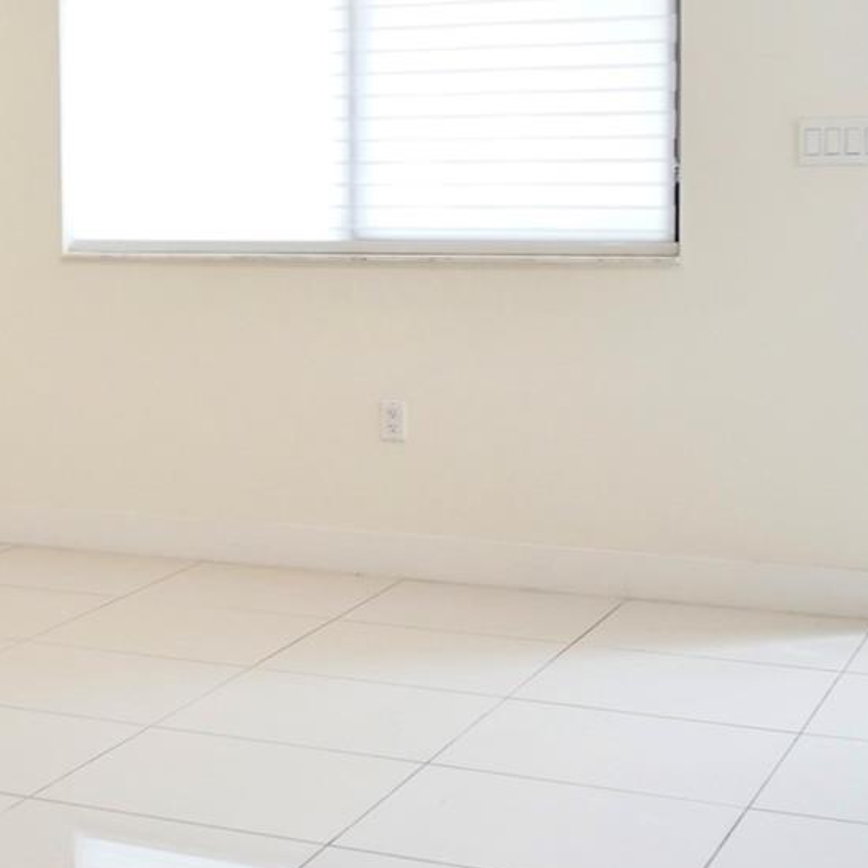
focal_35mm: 77
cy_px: 287
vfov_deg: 22.4
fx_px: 2184
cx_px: -281
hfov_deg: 20.4
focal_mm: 21
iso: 1000
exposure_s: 1/60
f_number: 4
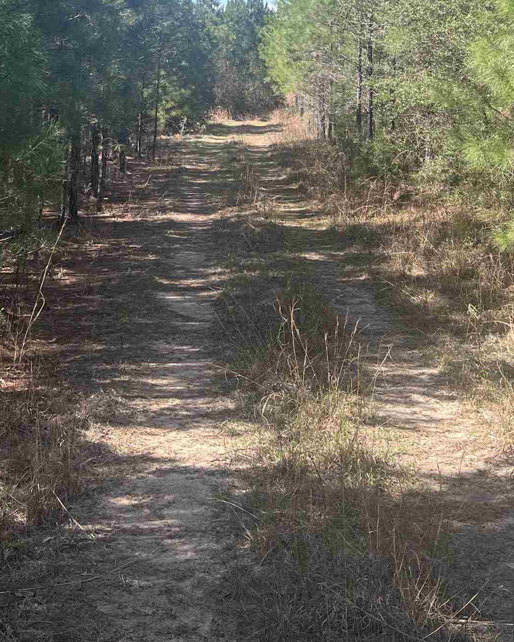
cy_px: 121
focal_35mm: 59
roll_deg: -2.0
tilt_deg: -1.8
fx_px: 1122
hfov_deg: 25.8
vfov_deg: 31.1
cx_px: 236
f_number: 1.5
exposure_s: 1/1029
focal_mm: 5.7
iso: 50
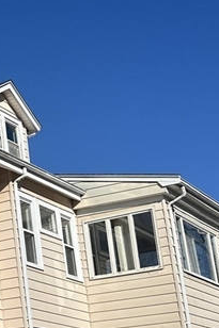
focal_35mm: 83
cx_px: -187
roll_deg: +1.7
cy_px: 233
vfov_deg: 24.3
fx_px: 758
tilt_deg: +17.5
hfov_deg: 14.3
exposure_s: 1/12048
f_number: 1.78
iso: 80
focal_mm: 6.86
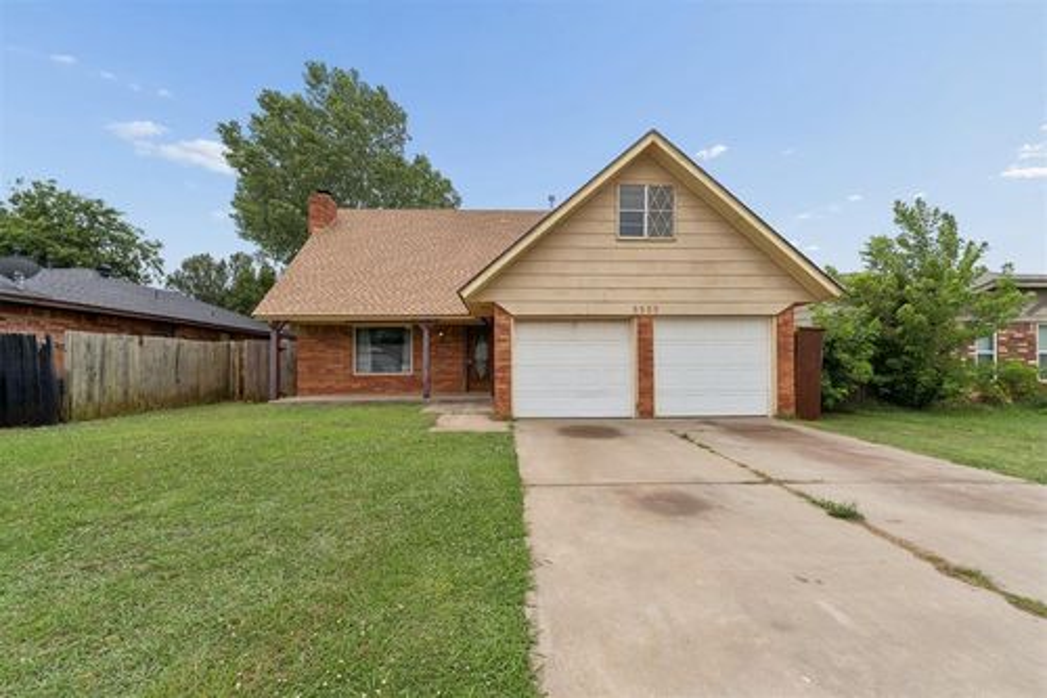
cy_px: 349
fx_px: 436
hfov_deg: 100.4
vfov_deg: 77.3
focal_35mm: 15
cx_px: 524
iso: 200
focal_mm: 10
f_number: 8
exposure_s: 1/1250
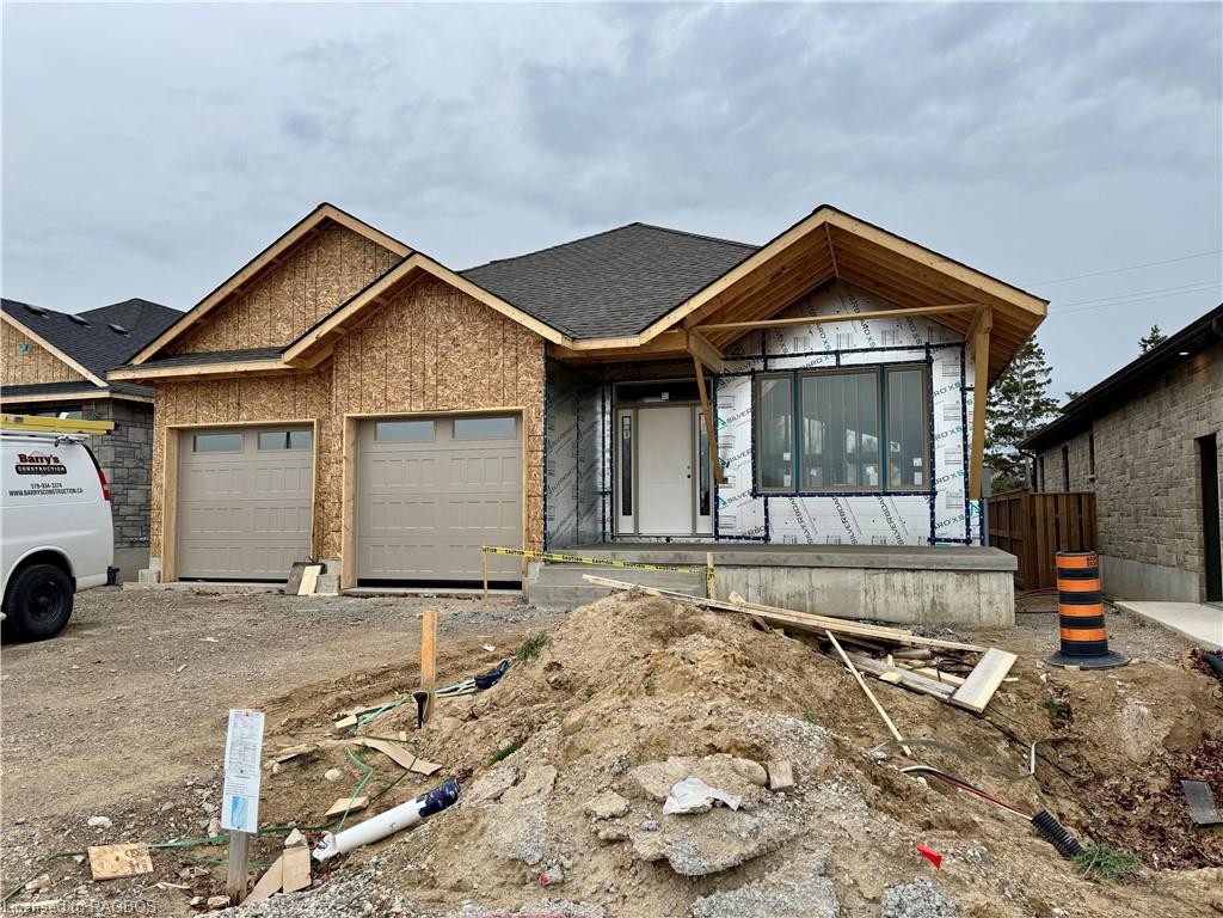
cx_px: 612
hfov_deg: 71.6
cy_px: 459
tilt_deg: +3.1
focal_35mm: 24
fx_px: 848
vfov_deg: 56.8
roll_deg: +0.8
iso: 80
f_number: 1.78
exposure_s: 1/2041
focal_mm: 6.76
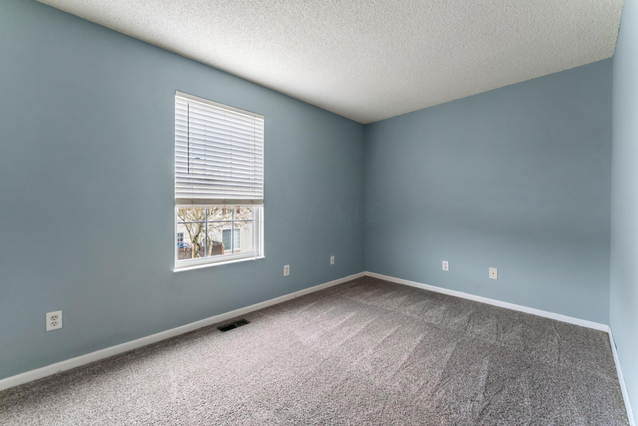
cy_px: 213
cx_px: 319
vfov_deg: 81.2
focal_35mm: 14
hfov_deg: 104.3
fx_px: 248
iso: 800
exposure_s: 1/25
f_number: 18
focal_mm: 14
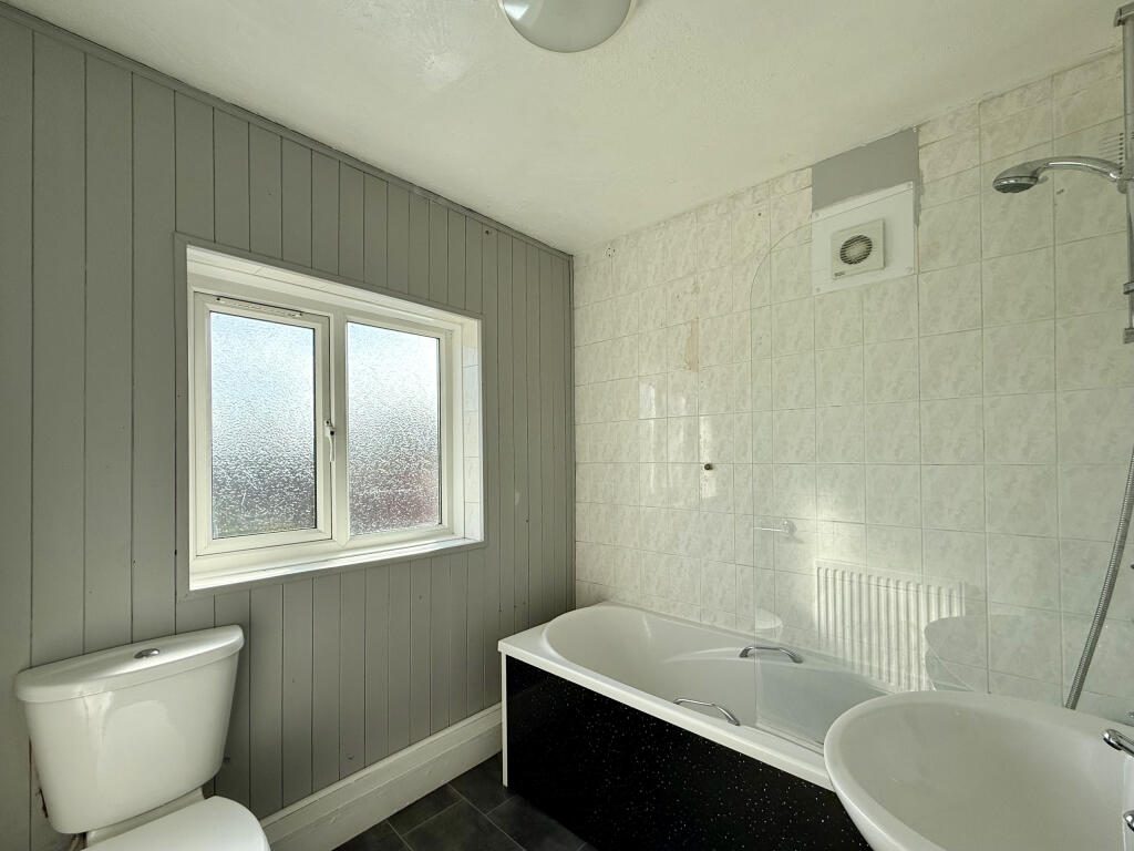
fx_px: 459
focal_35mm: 14
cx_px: 567
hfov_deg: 102.1
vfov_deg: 85.7
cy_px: 426
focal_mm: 2.22
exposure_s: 1/596
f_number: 2.2
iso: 64
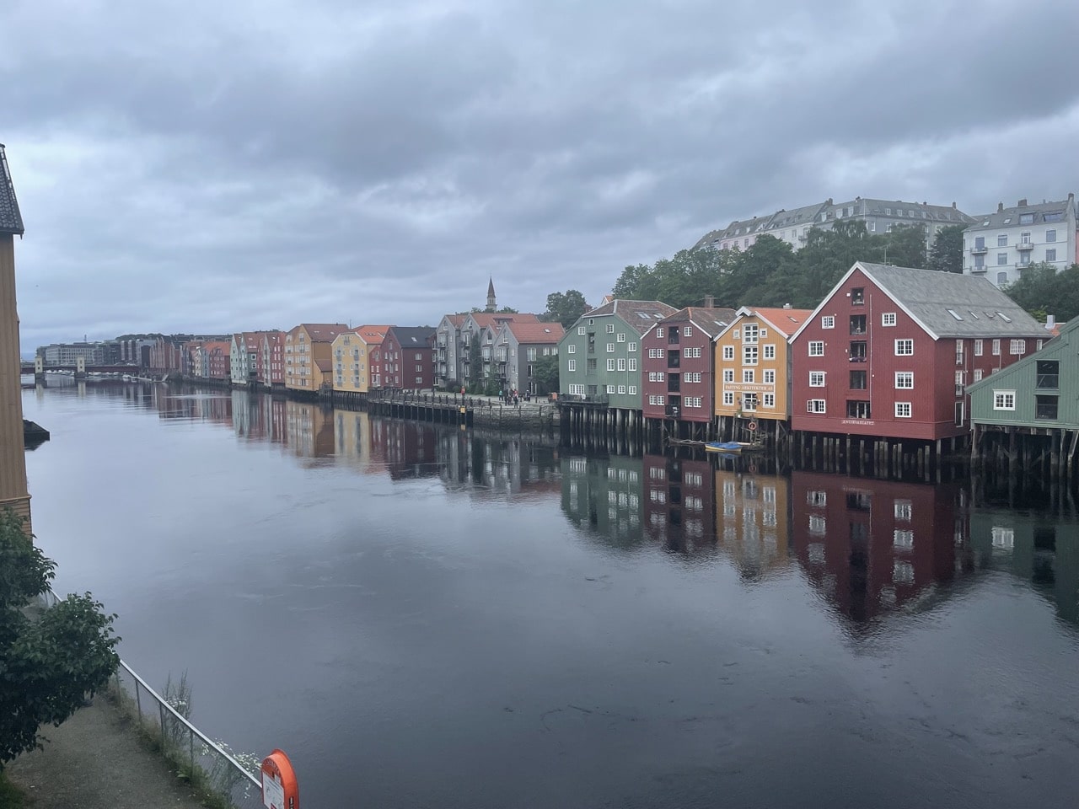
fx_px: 810
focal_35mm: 26
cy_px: 404
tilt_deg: -3.6
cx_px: 540
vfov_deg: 53.1
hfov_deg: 67.3
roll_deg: +0.6
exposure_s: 1/1182
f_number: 1.6
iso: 32
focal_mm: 4.2
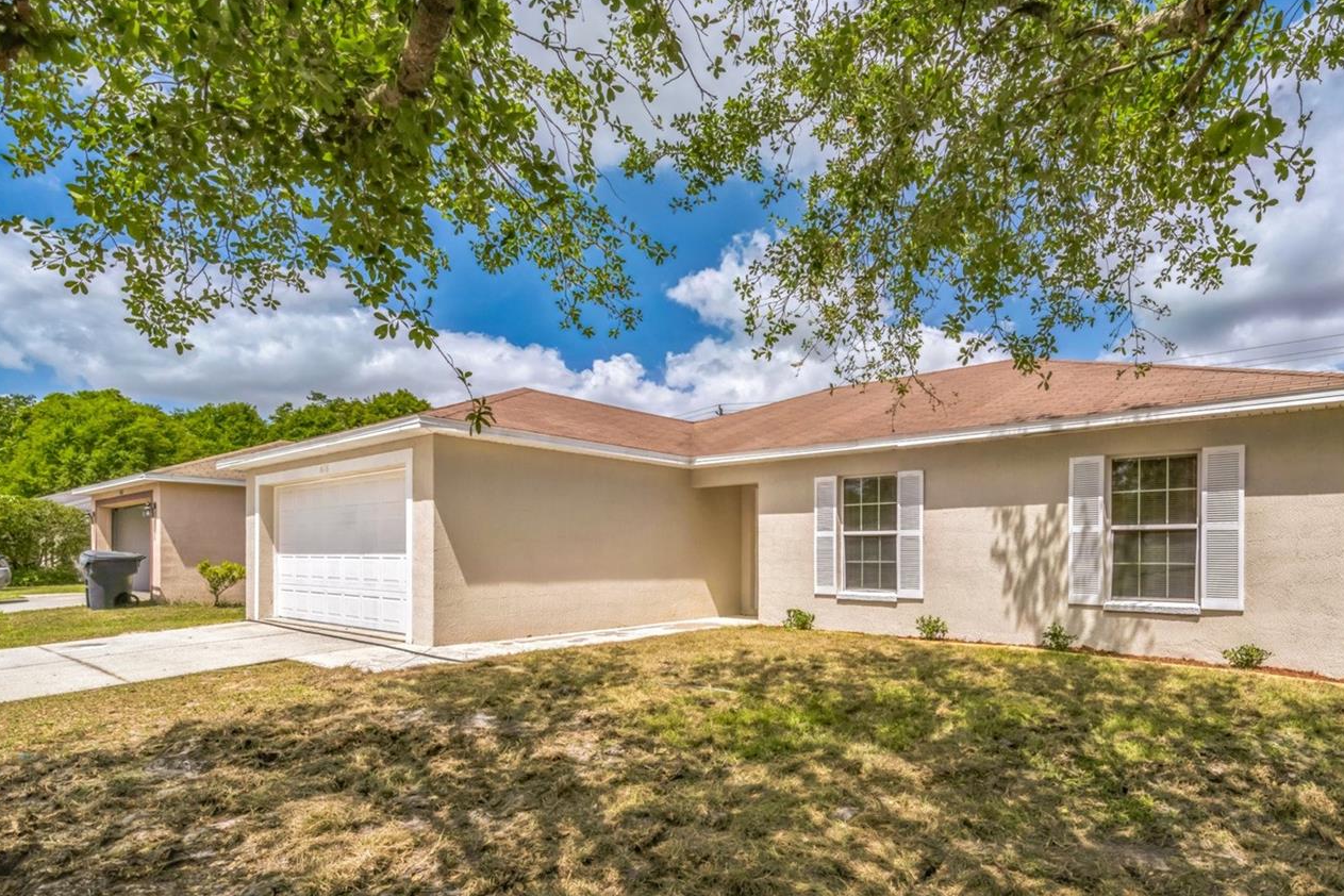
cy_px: 561
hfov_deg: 85.7
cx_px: 813
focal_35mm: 19
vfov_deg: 63.6
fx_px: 709
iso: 320
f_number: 8
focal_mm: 15
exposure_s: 1/4000
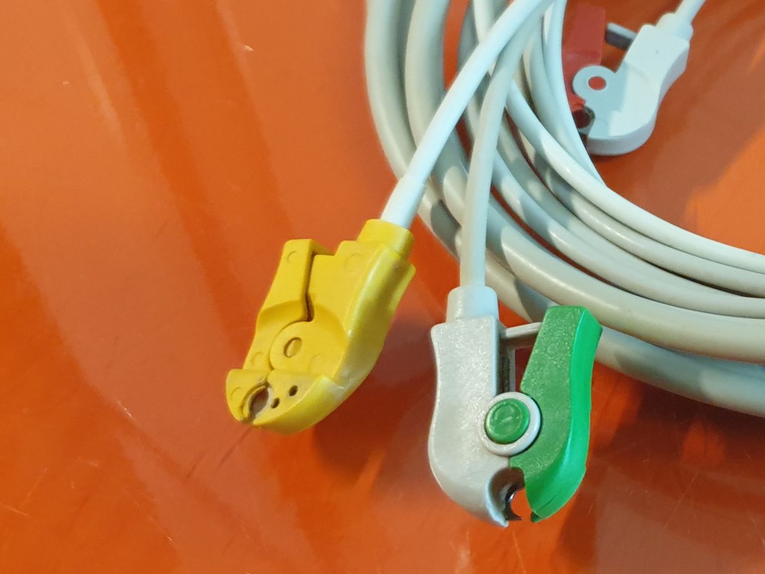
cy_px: 189
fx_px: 1237
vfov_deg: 25.9
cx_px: 793
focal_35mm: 56
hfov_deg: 31.4
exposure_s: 1/33
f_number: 1.5
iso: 320
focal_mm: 4.3
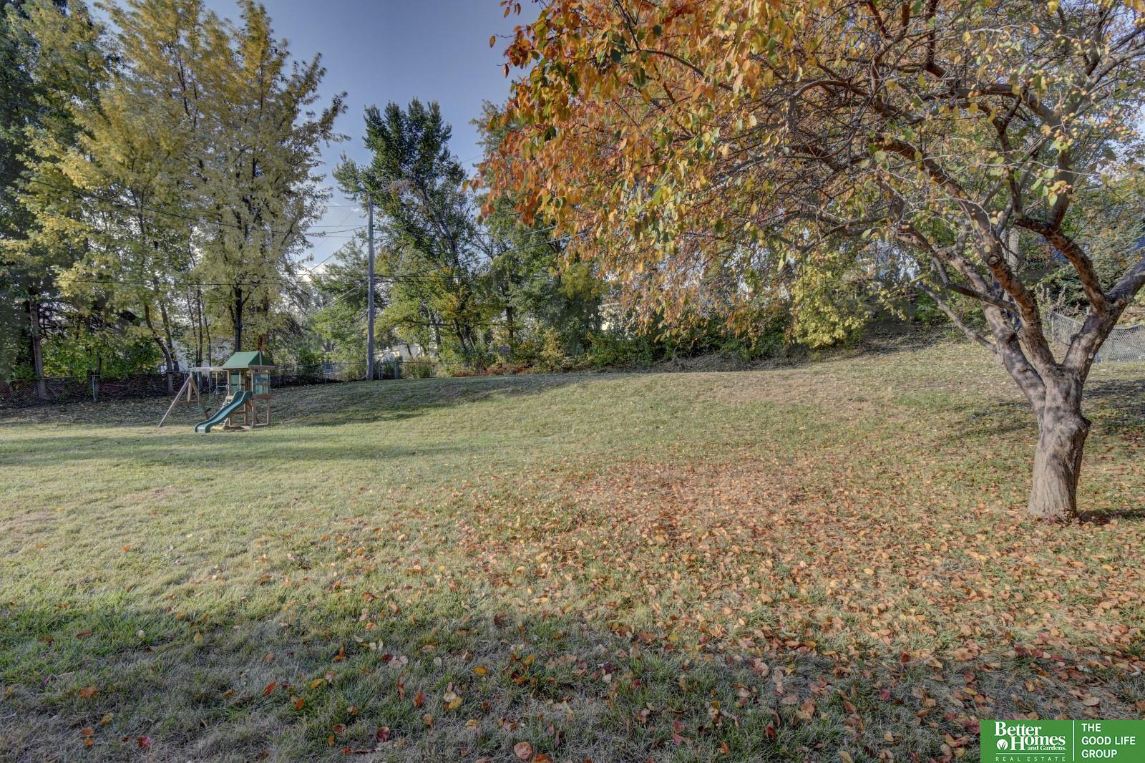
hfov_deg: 100.4
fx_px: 477
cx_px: 572
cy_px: 382
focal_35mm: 15
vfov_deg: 77.3
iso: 400
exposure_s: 1/160
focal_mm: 10
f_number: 8
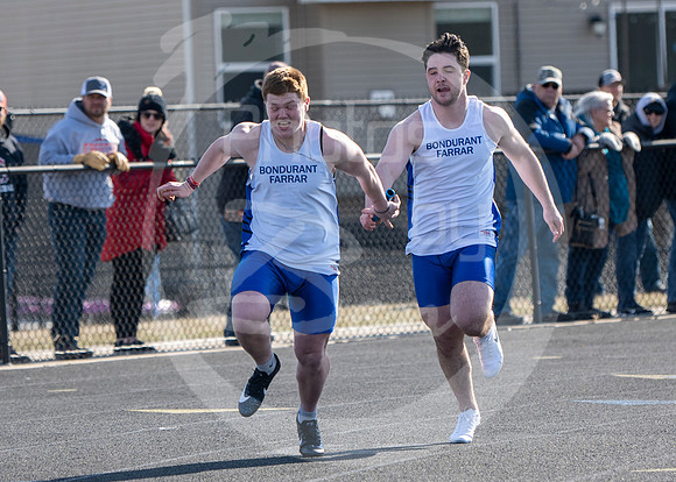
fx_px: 6825
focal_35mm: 356
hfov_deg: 5.7
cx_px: 366
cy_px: 291
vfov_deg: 4.0
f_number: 2.8
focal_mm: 155
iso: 200
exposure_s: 1/1250
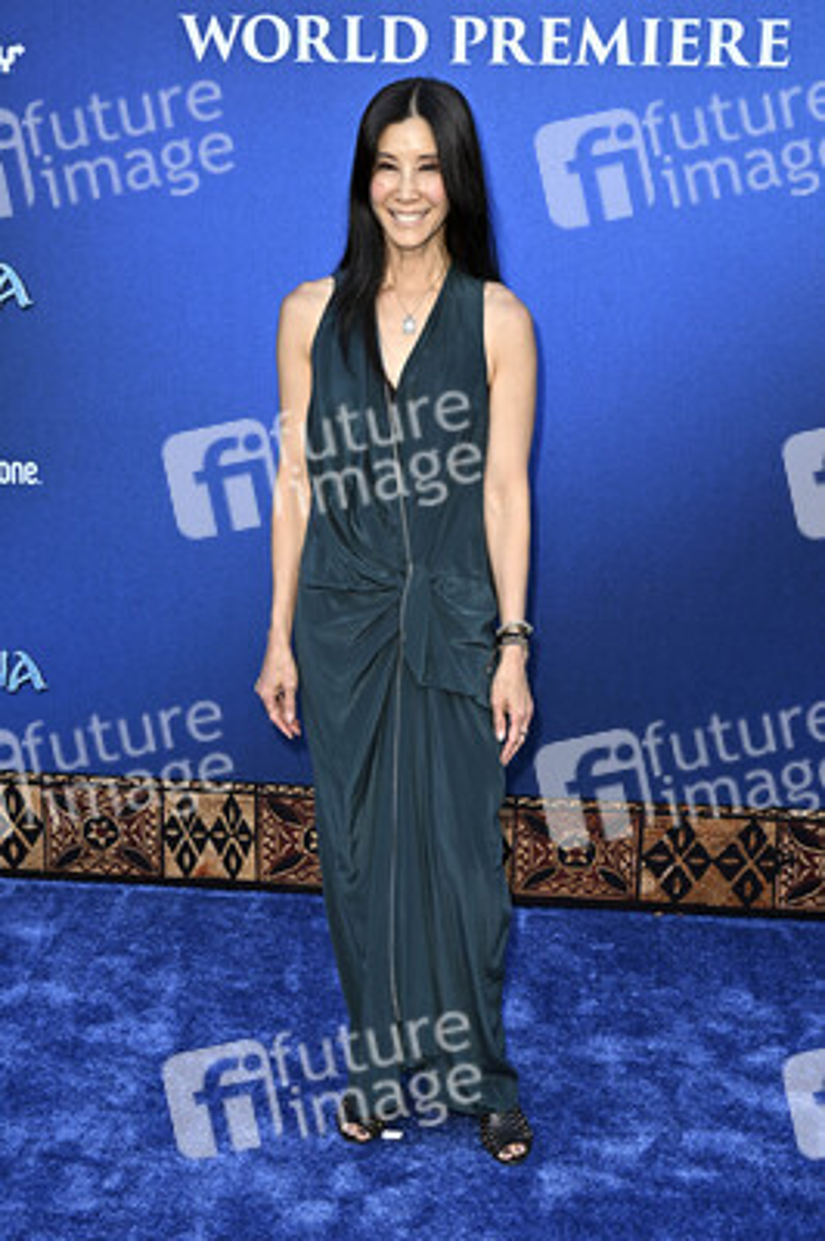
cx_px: 412
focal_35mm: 44
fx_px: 1515
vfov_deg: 44.5
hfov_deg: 30.5
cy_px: 620
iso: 800
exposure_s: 1/250
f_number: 6.3
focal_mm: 44
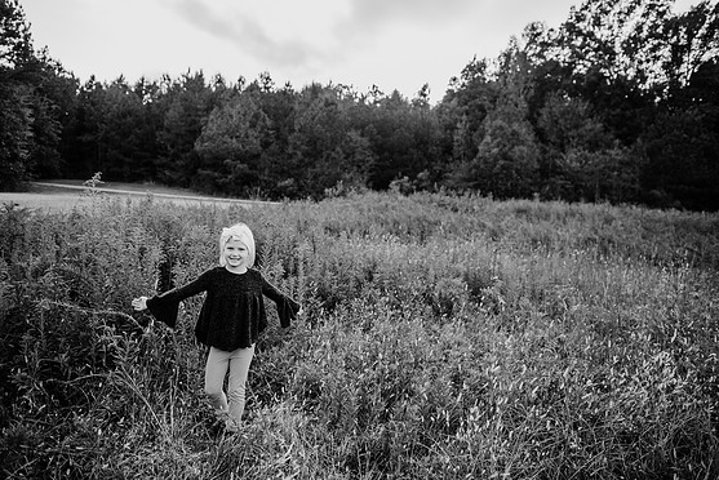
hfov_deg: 71.5
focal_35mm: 25
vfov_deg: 51.3
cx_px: 364
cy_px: 232
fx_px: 500
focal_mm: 24
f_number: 2.5
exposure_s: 1/1250
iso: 250
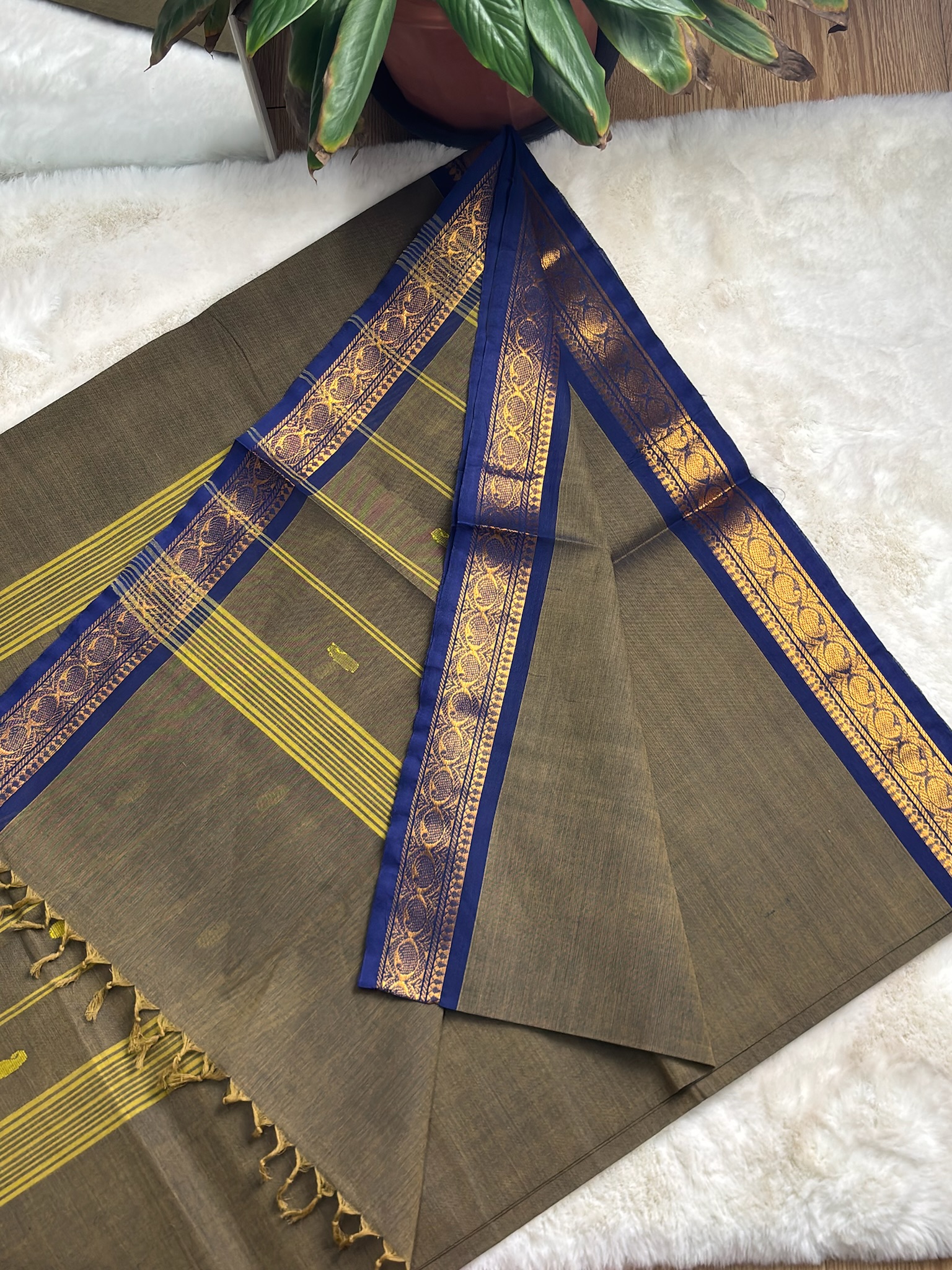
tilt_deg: -73.5
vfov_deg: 37.5
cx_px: 476
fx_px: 1870
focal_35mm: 51
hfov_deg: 28.6
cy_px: 635
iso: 64
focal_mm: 5.96
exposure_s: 1/50
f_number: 1.6
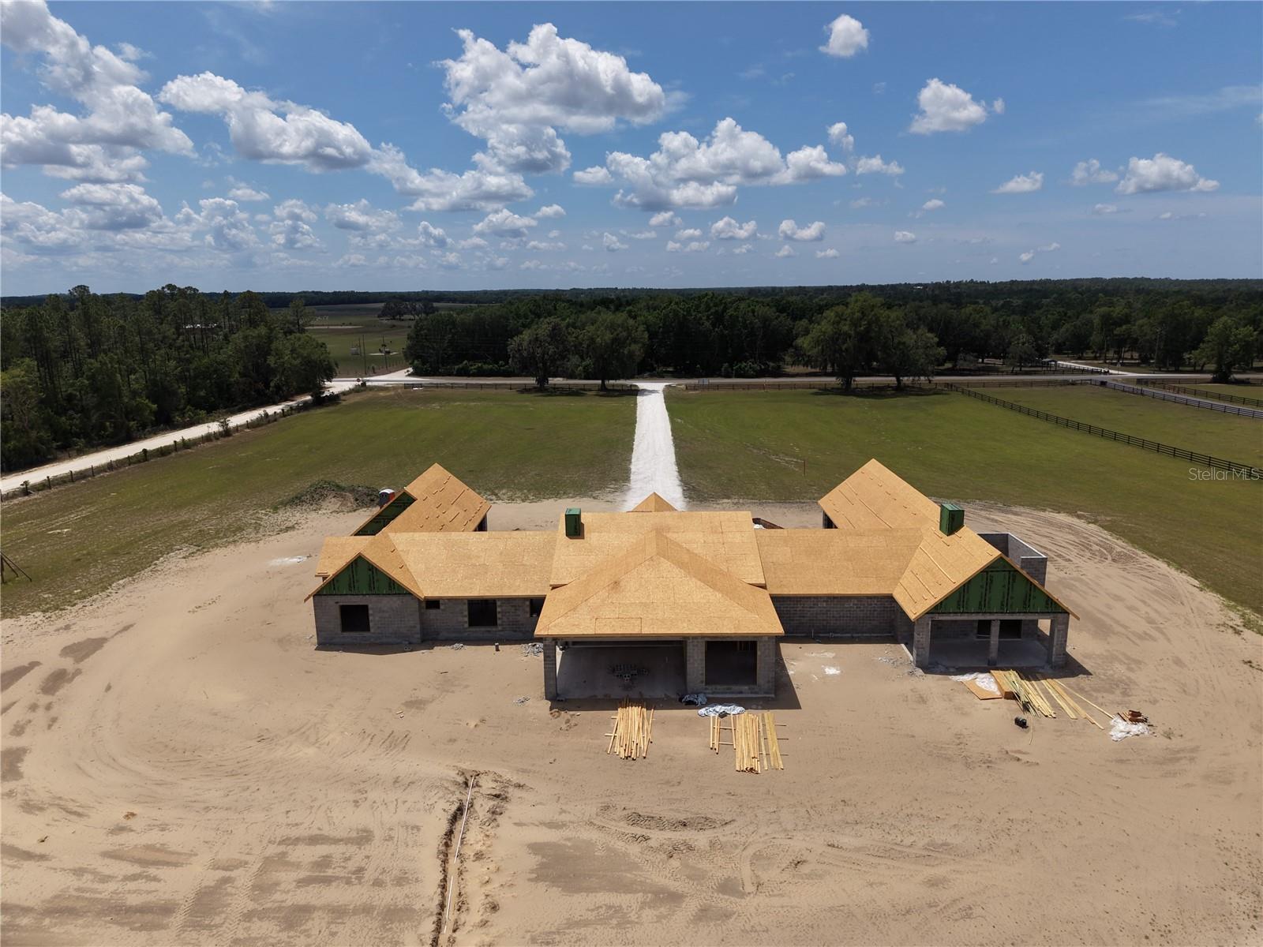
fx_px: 876
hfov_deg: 71.6
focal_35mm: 24
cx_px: 632
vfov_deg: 56.8
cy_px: 474
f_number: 1.8
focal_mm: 8.67
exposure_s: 1/1000
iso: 100
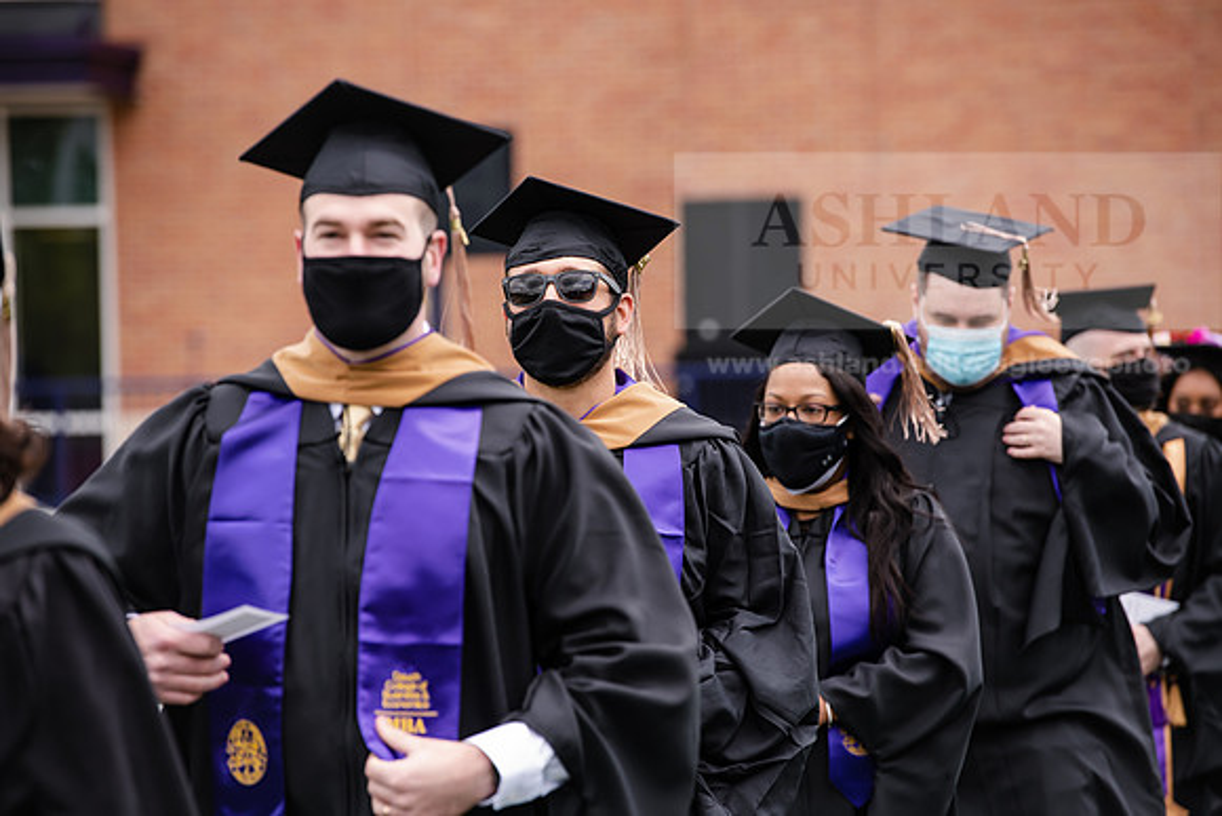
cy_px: 408
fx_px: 6451
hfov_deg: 10.8
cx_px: 611
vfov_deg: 7.2
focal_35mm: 190
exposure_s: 1/640
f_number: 5
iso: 400
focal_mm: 190
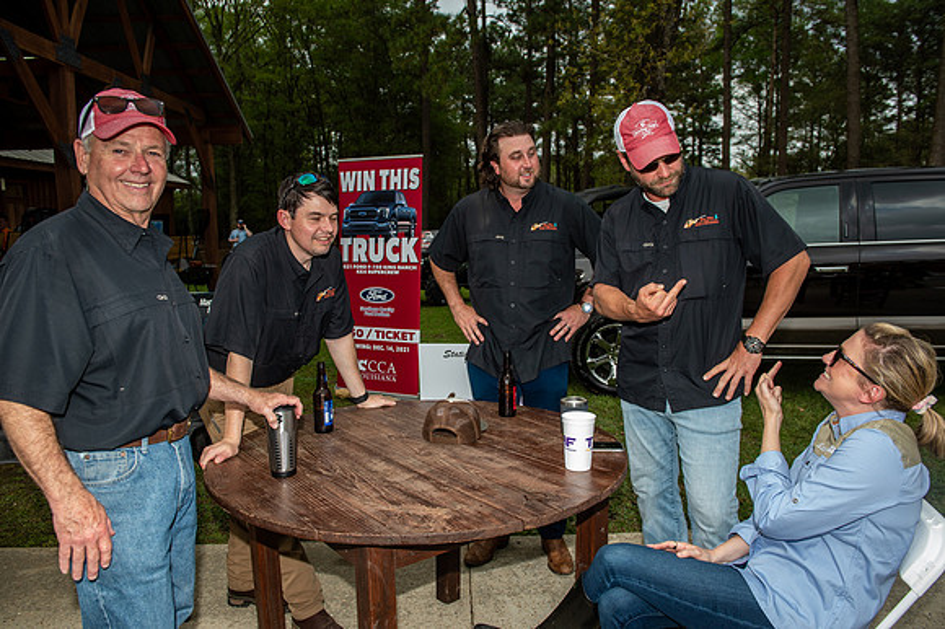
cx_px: 472
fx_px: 708
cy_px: 314
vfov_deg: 47.9
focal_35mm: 27
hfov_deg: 67.4
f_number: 5.6
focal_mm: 27
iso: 320
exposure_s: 1/320
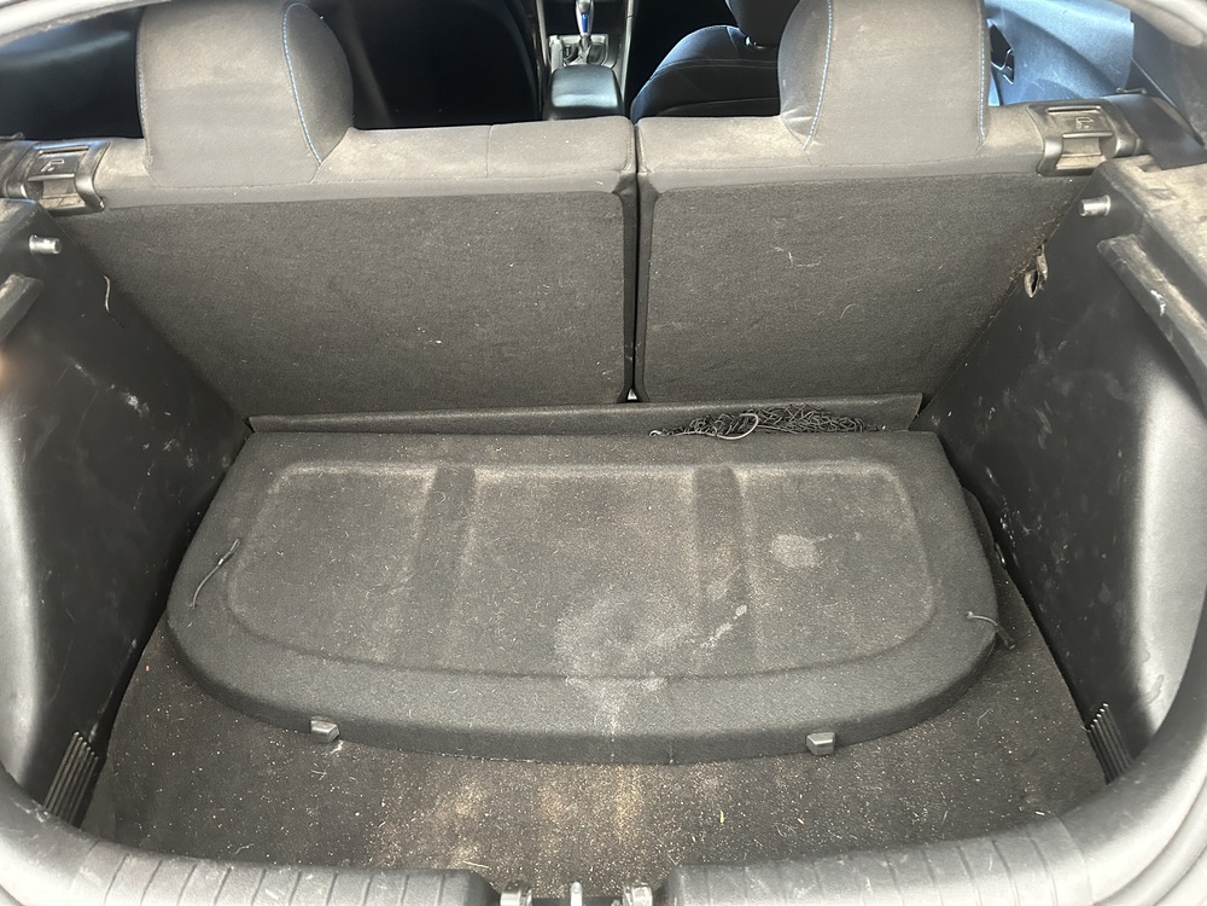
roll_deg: +1.8
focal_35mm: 26
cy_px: 453
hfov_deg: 67.3
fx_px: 907
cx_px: 604
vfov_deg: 53.1
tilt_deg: -41.0
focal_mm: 5.7
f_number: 1.5
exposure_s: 1/40
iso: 400
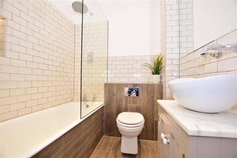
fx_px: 99
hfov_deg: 100.4
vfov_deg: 77.3
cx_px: 118
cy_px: 79
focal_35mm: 15
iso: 200
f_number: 5
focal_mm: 10
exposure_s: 1/13
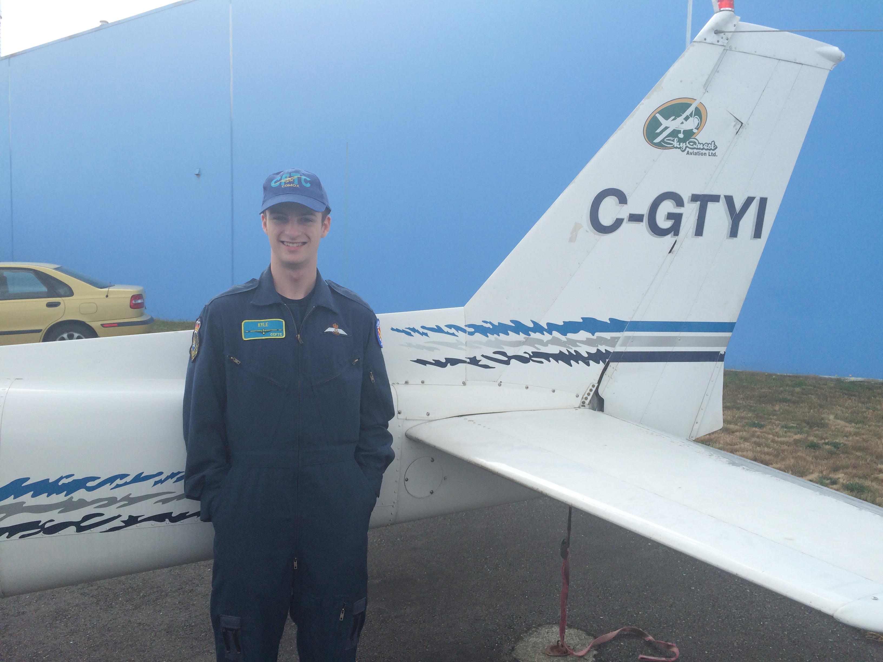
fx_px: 740
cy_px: 331
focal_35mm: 29
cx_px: 442
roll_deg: -2.0
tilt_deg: -4.6
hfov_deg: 61.7
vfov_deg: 48.2
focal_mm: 4.15
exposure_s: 1/1140
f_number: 2.2
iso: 32
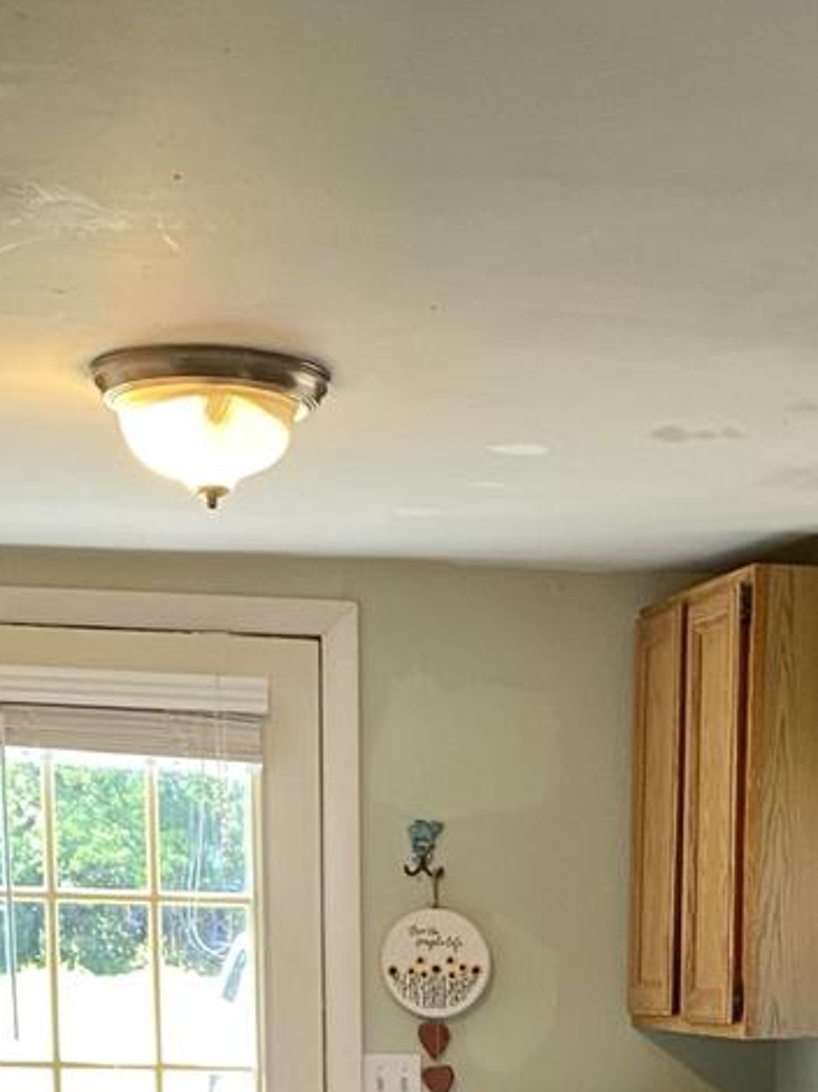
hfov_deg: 17.2
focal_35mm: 85
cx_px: 634
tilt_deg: -17.5
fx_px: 2681
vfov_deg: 20.0
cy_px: 1619
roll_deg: -2.6
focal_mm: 4.25
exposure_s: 1/60
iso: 125
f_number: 1.8
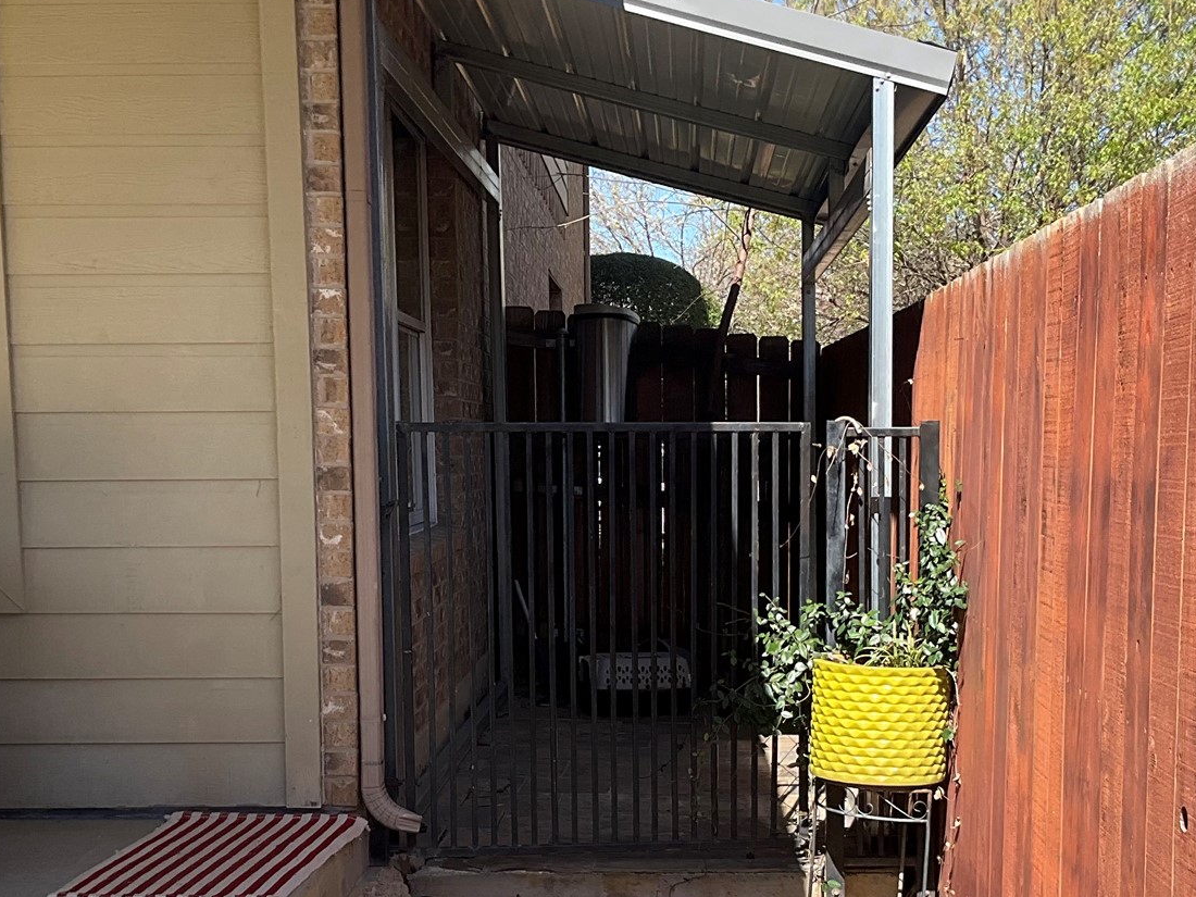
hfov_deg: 35.4
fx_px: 1866
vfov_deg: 26.7
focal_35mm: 54
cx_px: 720
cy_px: 681
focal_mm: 3
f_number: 1.8
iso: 25
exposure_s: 1/898
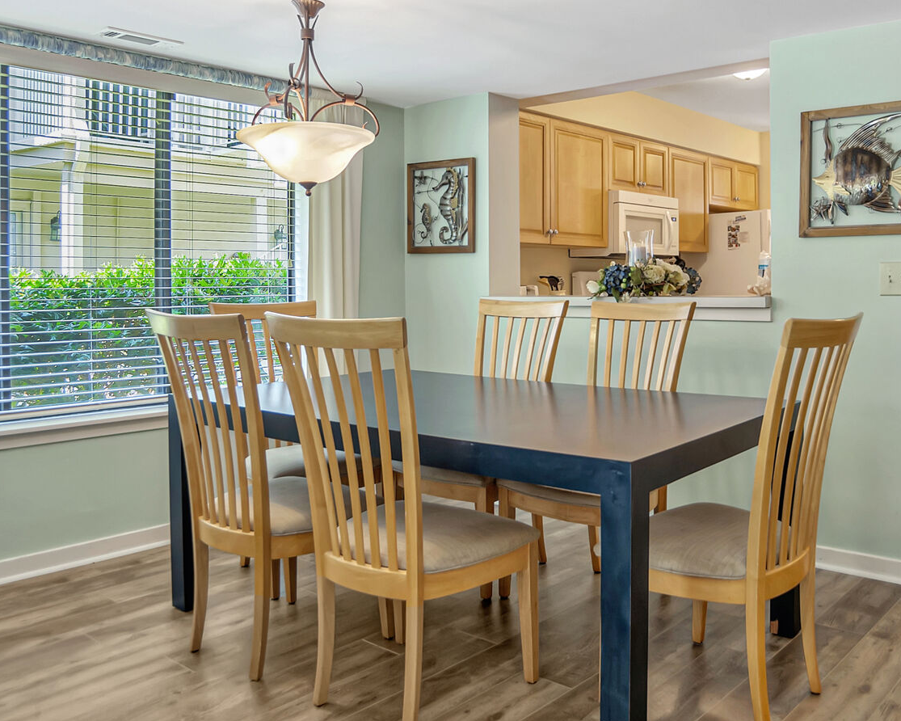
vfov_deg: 46.6
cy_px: 259
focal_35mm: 31
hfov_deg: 56.2
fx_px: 827
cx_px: 586
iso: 400
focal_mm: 18
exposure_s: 1/30
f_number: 4.5
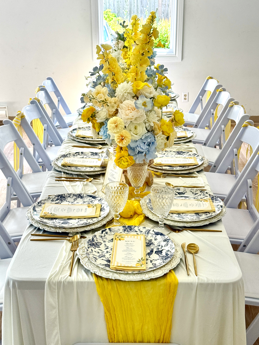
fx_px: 479
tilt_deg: -21.0
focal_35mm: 48
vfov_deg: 39.7
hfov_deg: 30.3
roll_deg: -0.2
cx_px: 130
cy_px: 172
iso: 80
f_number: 1.78
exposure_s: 1/363
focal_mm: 6.76
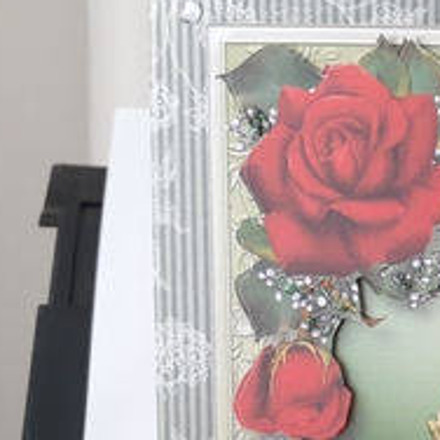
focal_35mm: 57
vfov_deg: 29.2
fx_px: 820
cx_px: 510
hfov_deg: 27.0
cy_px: 366
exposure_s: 1/50
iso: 200
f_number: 1.9
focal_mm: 3.6
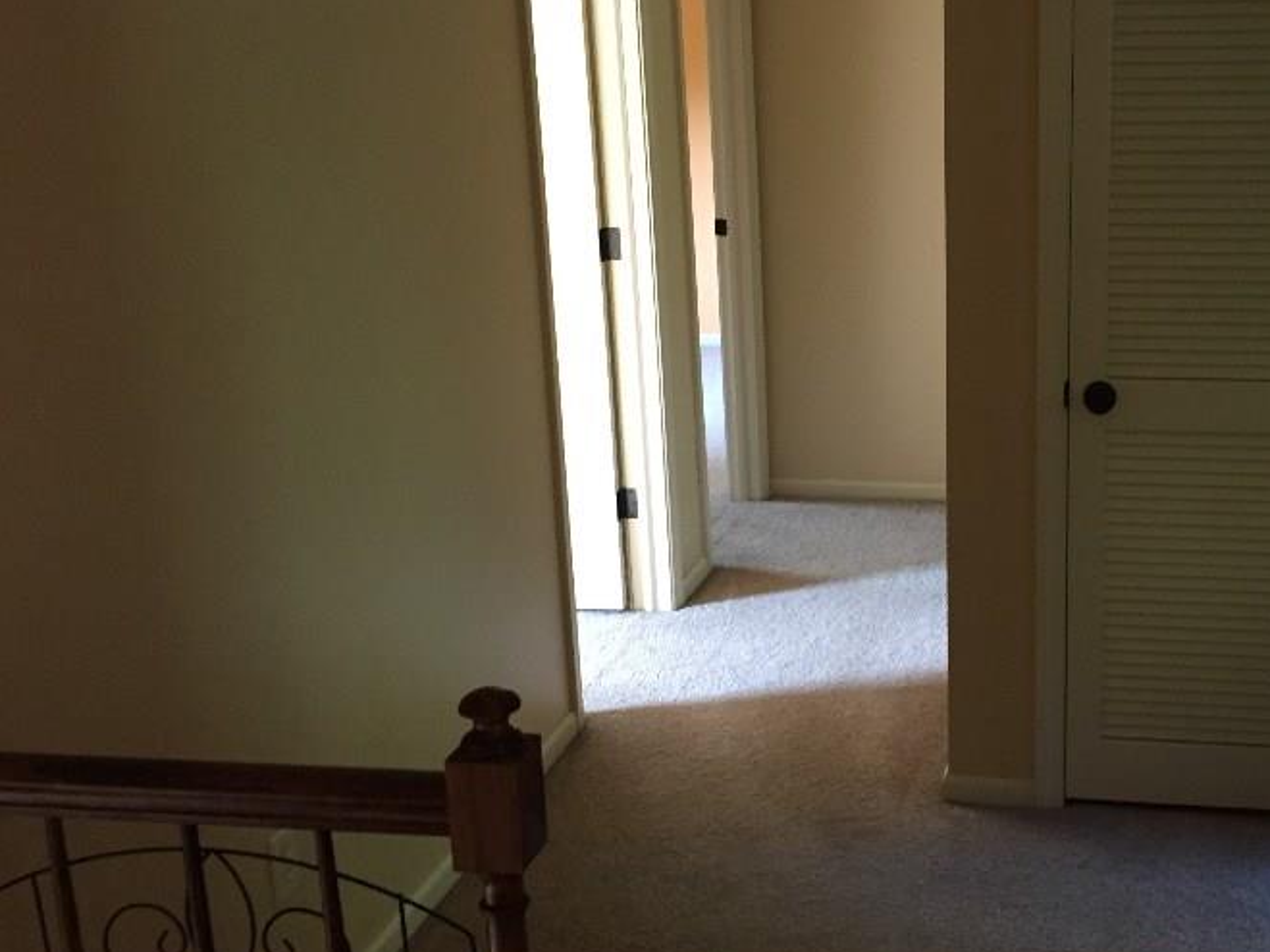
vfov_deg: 32.8
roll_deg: -0.2
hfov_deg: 41.8
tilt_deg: -15.6
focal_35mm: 44
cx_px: 931
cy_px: 437
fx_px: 1614
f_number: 2.2
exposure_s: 1/30
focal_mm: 4.15
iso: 200
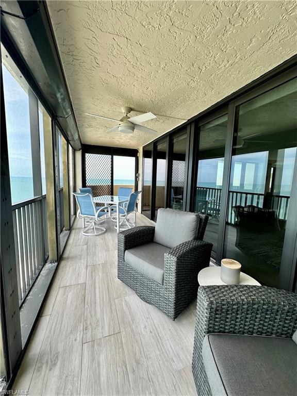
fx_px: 160
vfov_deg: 102.1
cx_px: 148
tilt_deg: -6.3
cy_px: 198
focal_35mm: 14
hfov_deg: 85.7
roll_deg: -2.3
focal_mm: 2.22
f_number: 2.2
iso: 40
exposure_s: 1/166
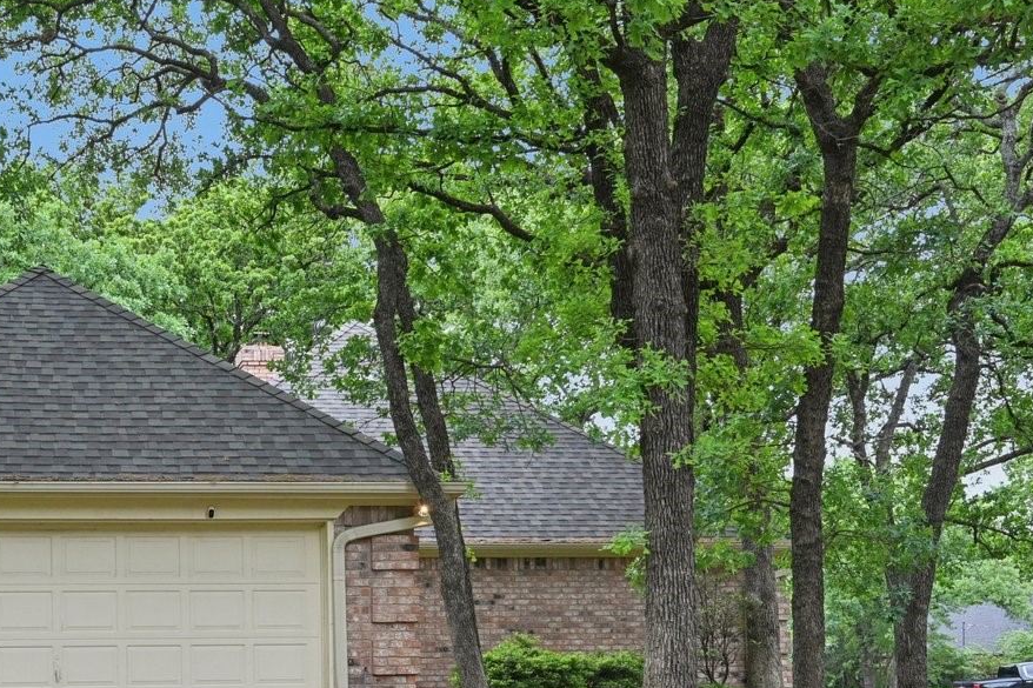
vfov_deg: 23.4
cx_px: 192
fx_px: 1606
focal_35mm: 56
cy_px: 656
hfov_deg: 34.4
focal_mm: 24
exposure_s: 1/160
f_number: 8
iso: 400
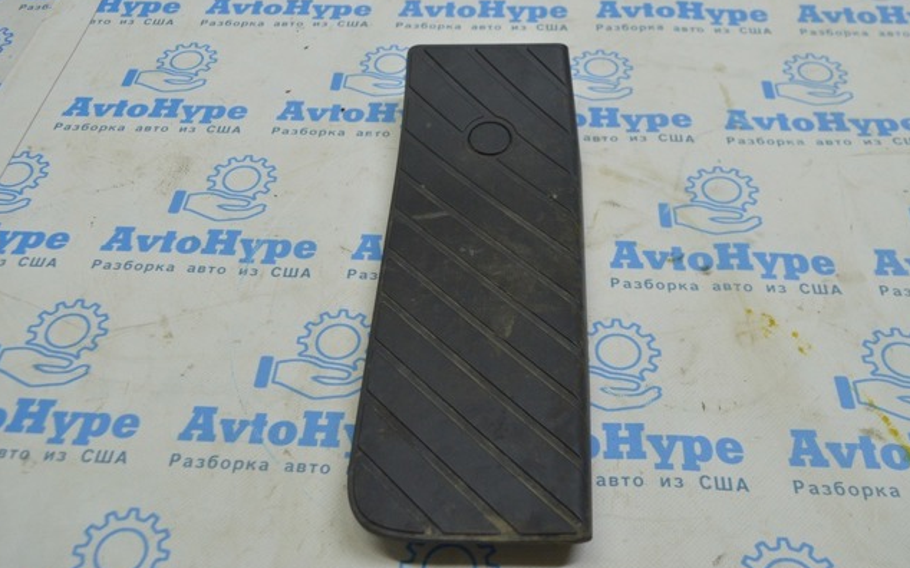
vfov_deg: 34.4
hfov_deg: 52.8
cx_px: 455
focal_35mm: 37
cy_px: 275
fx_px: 917
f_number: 5.6
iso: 400
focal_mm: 24
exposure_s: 1/40
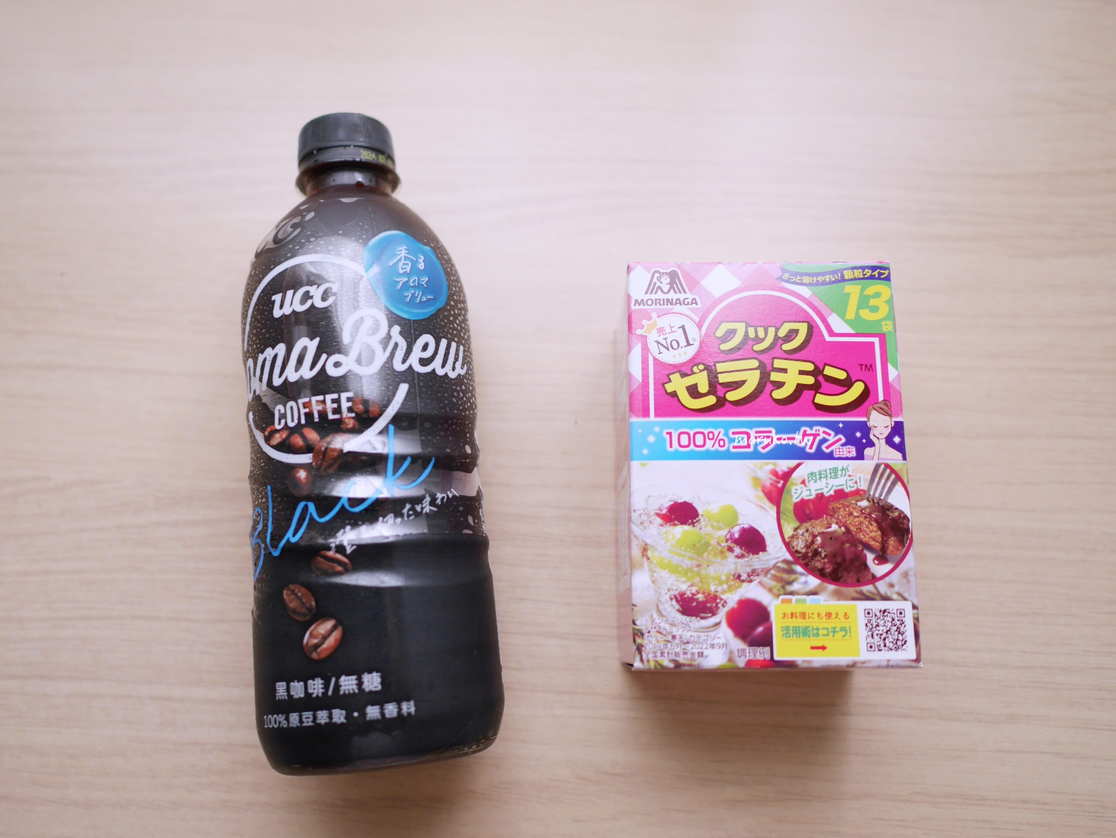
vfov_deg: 46.8
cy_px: 419
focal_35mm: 30
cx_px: 558
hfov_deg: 59.9
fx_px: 968
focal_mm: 15
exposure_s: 1/60
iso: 400
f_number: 1.8
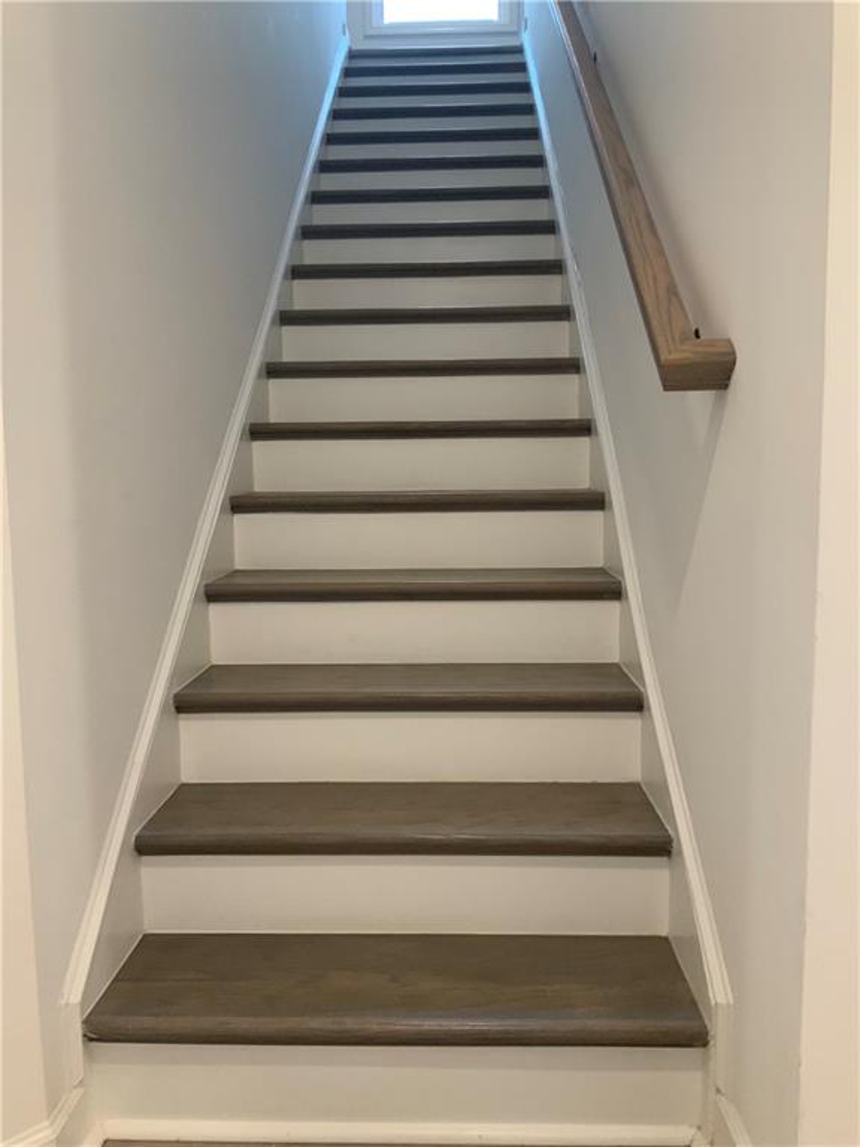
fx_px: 961
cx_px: 430
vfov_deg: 61.7
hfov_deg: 48.2
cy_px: 574
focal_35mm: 29
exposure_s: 1/60
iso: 125
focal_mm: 3
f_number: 1.8
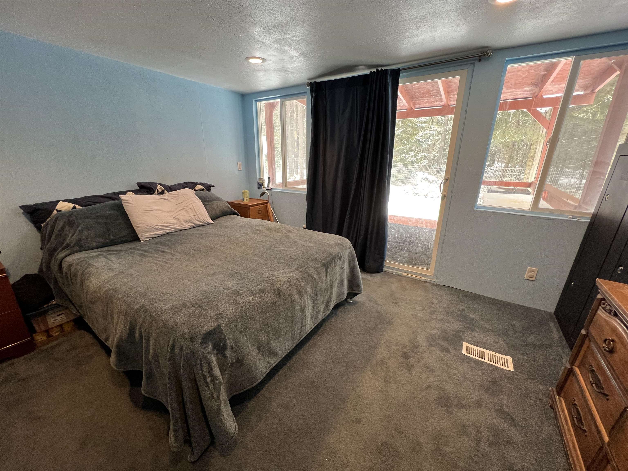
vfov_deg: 89.9
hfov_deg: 106.2
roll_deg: -0.3
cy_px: 236
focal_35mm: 13
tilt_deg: -18.4
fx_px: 236
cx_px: 314
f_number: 1.8
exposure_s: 1/60
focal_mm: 1.57
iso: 160
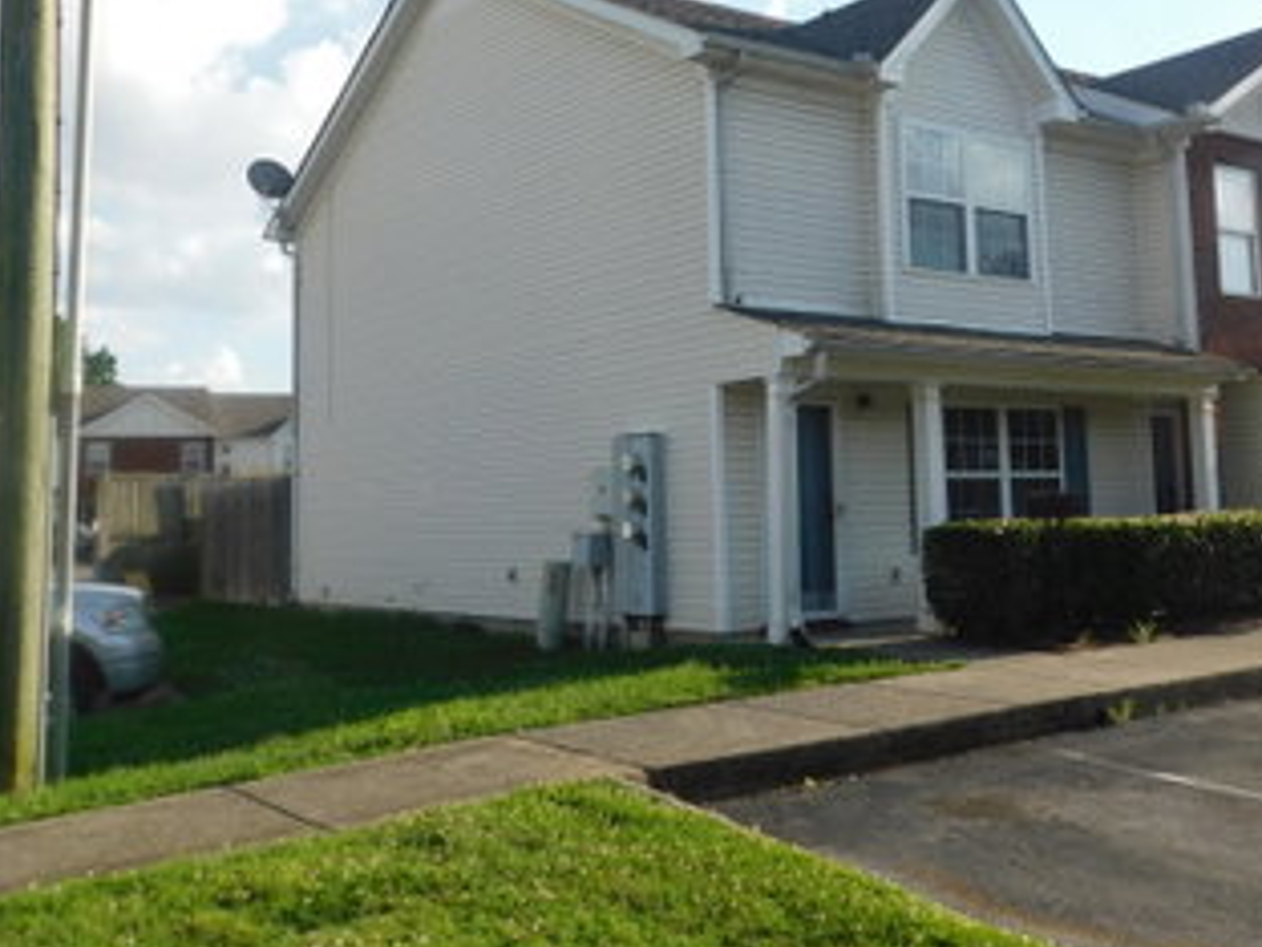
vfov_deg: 34.9
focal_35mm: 41
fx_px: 1495
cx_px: 730
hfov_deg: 45.6
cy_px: 352
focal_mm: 5.3
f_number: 3.2
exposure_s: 1/1000
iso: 125
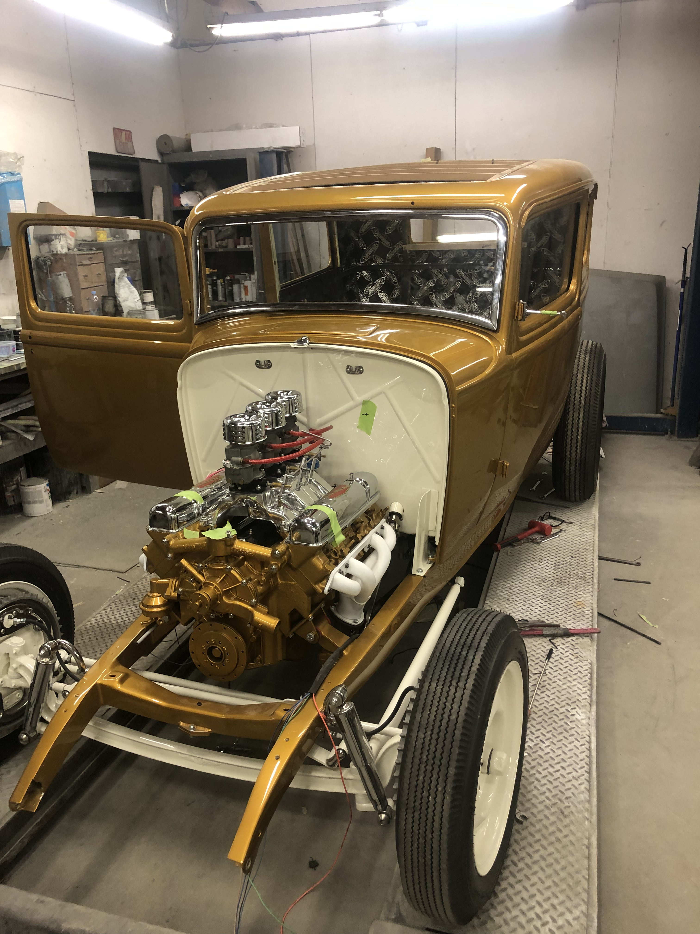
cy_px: 467
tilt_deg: -18.1
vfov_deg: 63.4
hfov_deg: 49.7
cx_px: 350
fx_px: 755
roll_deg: +1.4
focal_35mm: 28
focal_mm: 3.99
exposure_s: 1/15
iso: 40
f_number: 1.8
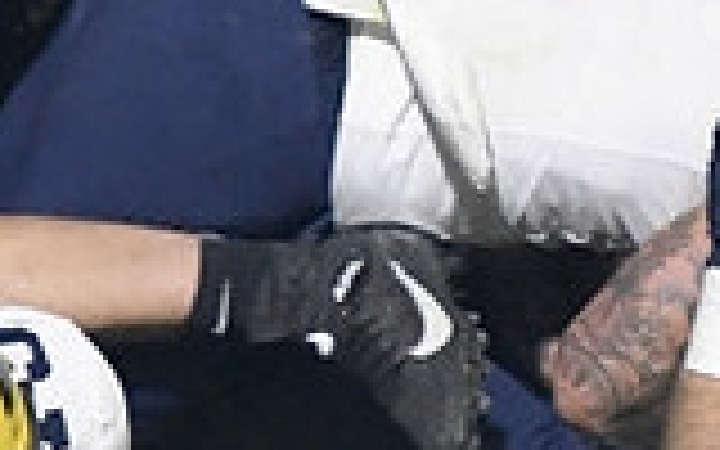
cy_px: 32
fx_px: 20074
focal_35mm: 1023
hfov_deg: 2.1
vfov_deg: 1.3
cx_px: 788
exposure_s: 1/1000
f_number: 2.8
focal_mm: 185
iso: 2500
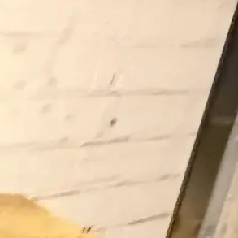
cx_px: -373
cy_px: 222
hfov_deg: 13.5
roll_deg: +3.1
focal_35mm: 81
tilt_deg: -17.1
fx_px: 630
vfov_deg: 20.9
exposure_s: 1/50
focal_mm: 2.22
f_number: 2.2
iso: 1250
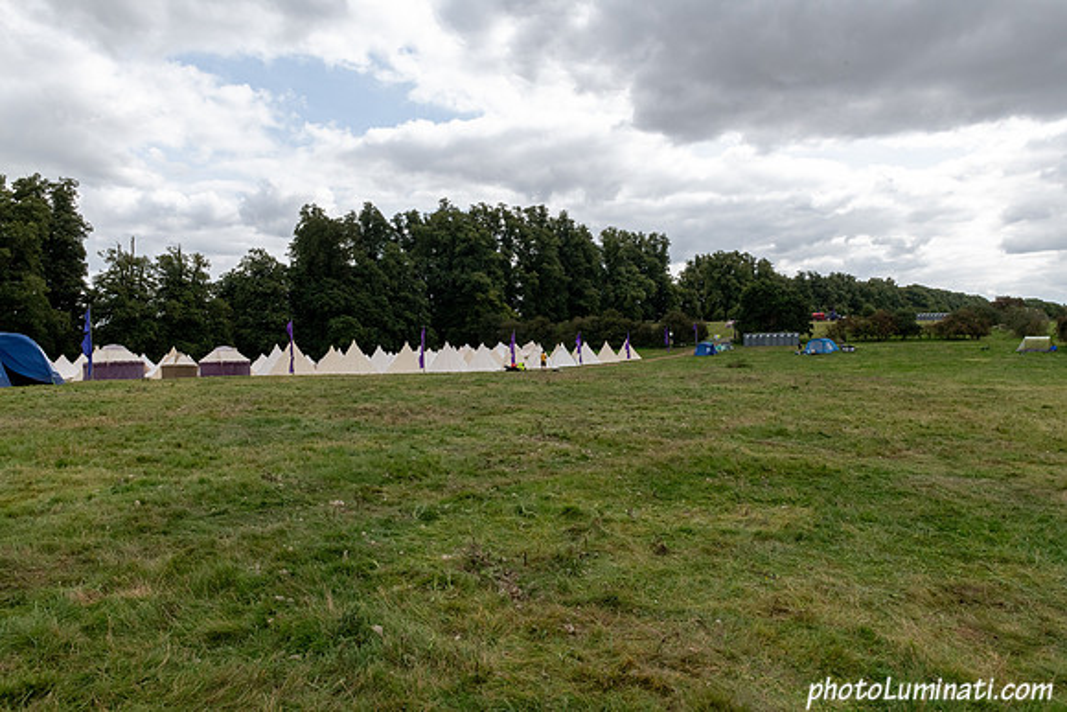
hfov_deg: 73.7
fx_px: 711
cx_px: 534
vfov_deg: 53.2
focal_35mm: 24
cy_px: 356
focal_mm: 24
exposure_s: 1/250
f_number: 16
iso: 800
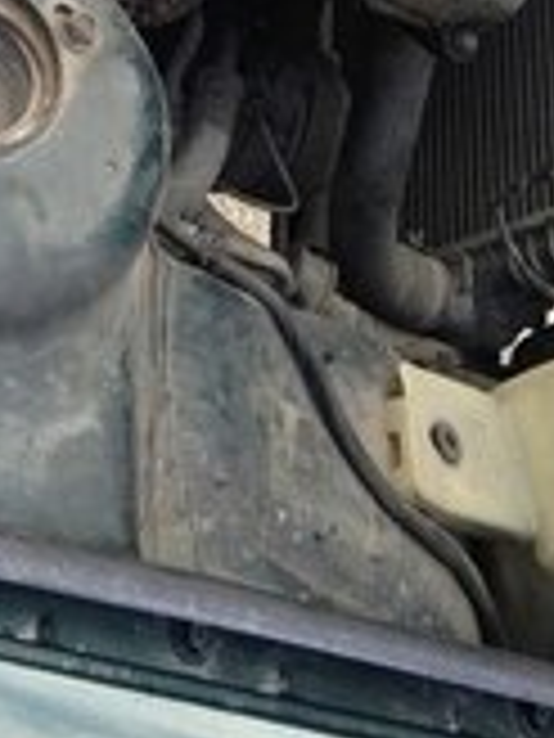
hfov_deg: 14.6
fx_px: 2134
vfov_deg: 18.0
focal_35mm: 100
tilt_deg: -43.3
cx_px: 0
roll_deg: -43.3
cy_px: -297
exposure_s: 1/332
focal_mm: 4.12
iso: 50
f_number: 2.4
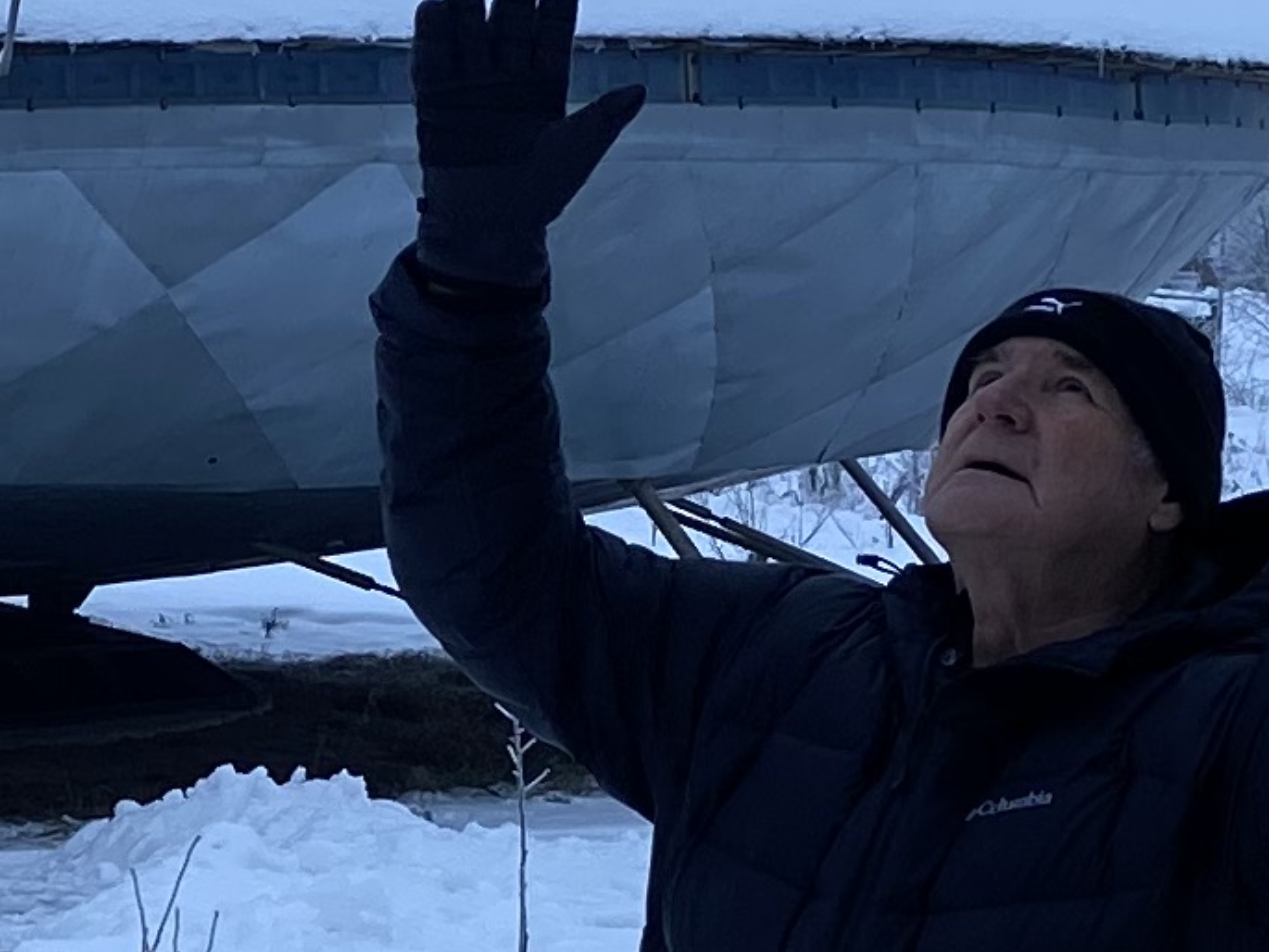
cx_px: 37
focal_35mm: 153
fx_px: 5610
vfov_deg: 9.7
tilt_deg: -4.9
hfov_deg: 12.8
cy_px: 676
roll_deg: +0.8
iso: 32
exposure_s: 1/546
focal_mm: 4.25
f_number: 1.8
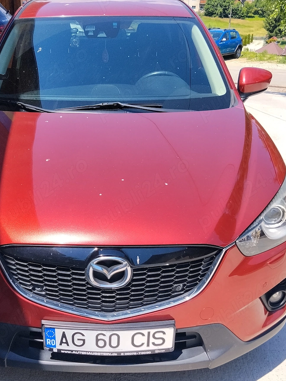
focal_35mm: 44
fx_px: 485
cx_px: 92
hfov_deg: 32.5
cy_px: 218
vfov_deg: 42.8
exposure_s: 1/974
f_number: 1.8
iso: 50
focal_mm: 4.22
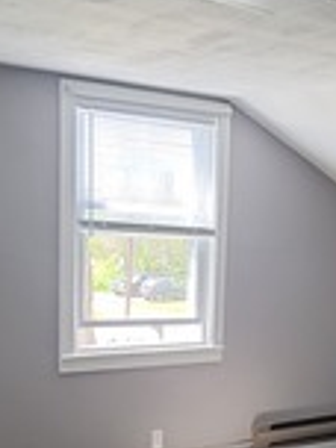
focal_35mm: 57
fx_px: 738
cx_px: 280
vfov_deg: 32.6
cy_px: 373
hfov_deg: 25.1
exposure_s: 1/59
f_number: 2.2
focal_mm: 2.2
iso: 200
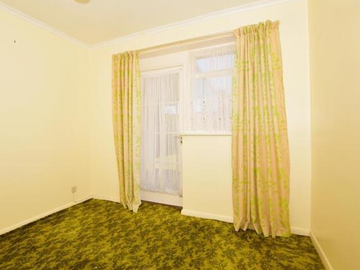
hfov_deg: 90.4
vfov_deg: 74.7
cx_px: 153
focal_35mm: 17
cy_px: 129
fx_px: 177
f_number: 7.1
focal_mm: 10
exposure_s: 1/200
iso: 200
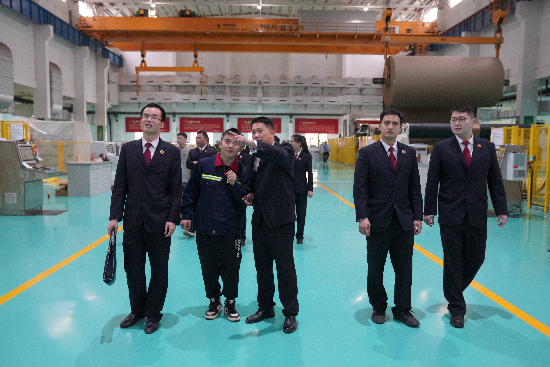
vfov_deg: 42.3
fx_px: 474
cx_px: 275
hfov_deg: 60.3
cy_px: 184
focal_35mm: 31
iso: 3200
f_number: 4
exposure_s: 1/160
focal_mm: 31
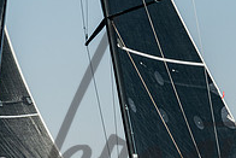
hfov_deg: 5.4
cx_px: 138
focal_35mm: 381
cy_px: 164
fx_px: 2499
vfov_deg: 3.6
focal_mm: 101
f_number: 6.3
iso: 320
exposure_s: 1/800
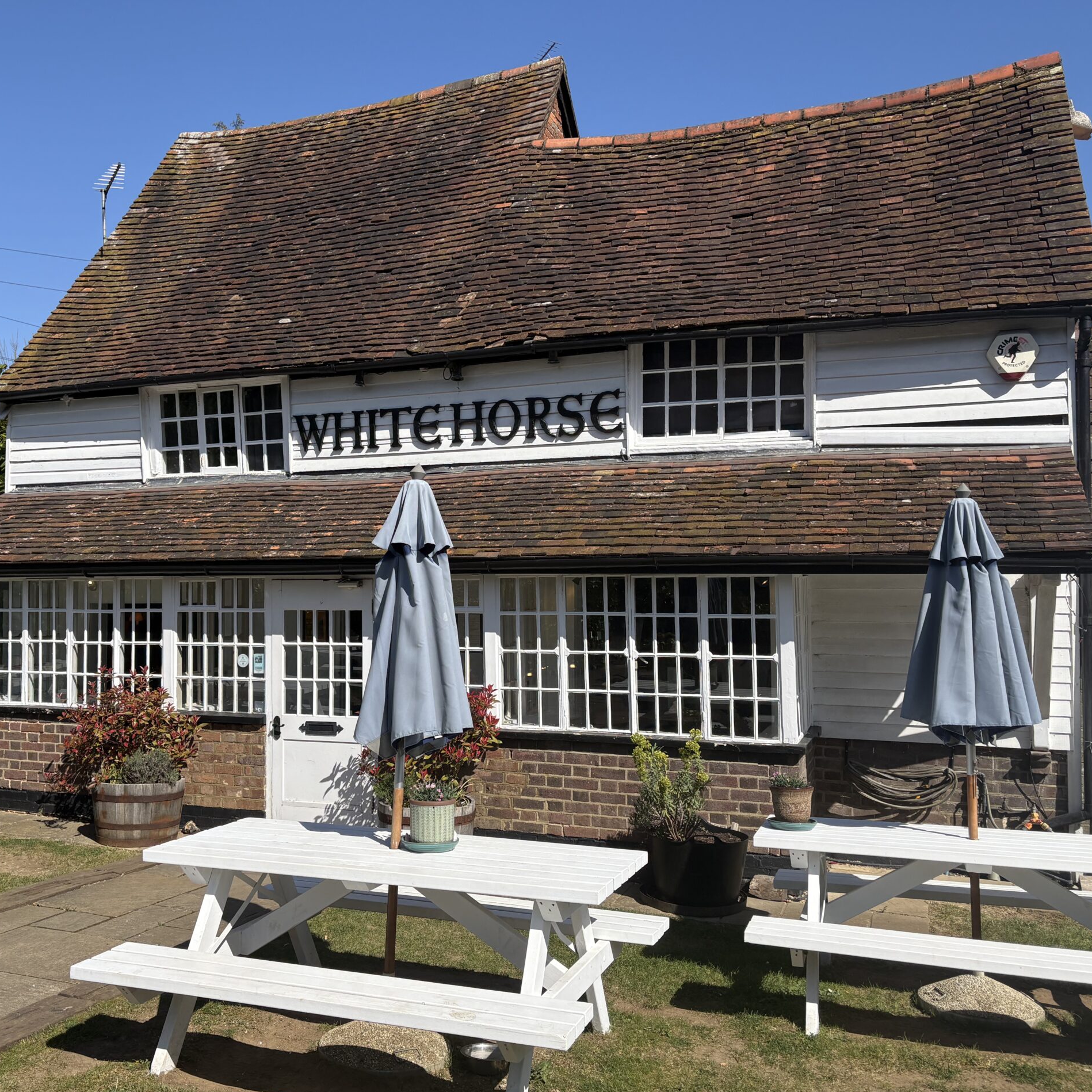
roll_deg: -0.2
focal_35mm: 31
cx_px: 453
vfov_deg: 52.5
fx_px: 1106
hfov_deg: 52.3
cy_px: 543
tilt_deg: +2.0
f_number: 1.6
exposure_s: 1/4608
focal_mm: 5.96
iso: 50
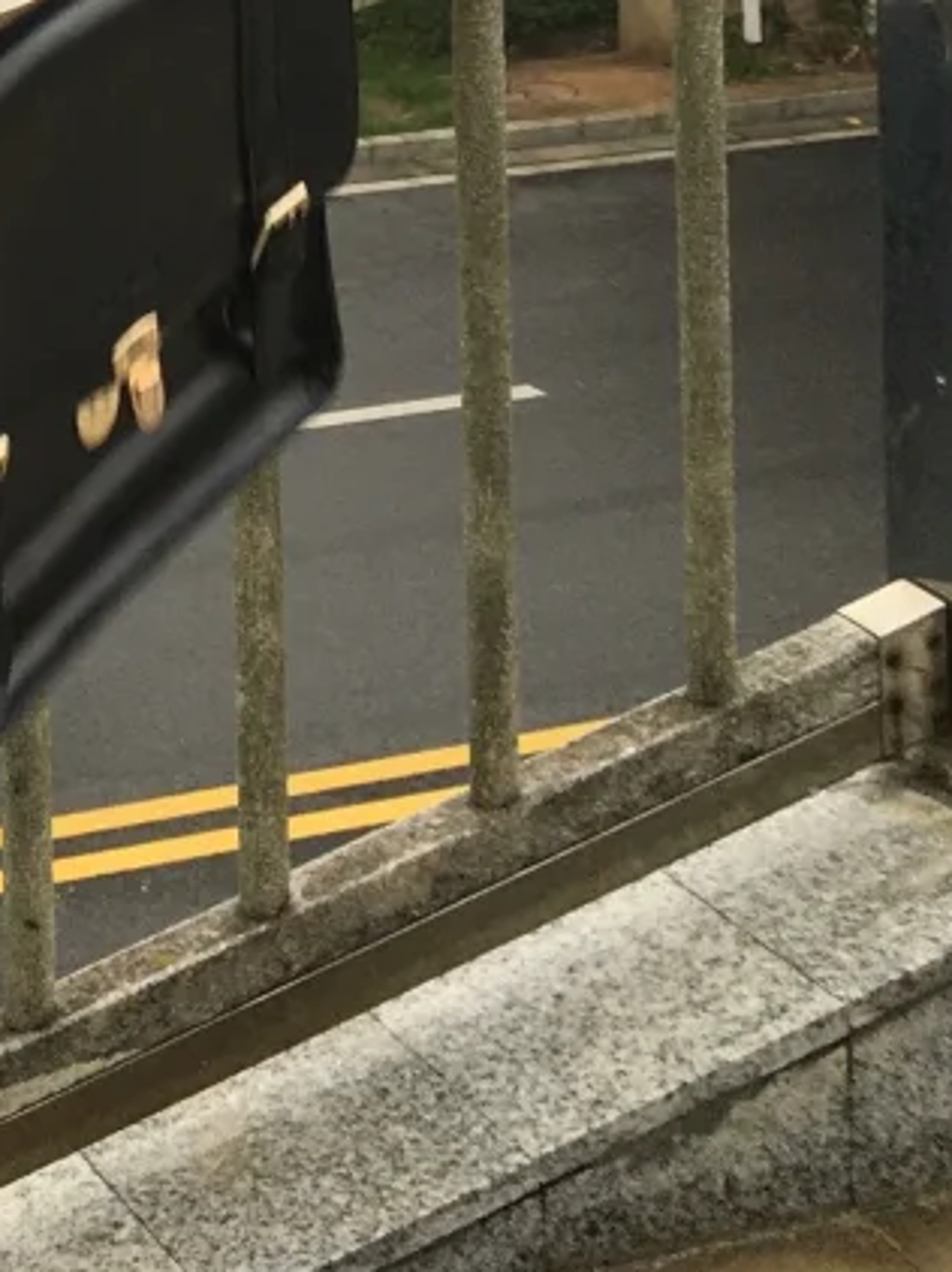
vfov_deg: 17.3
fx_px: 3634
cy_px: -784
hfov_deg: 13.8
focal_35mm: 99
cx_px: -560
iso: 25
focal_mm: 4.15
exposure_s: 1/100
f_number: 2.2
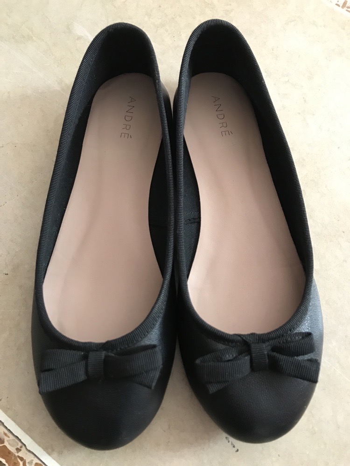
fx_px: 377
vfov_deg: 63.4
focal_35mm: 28
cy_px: 233
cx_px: 175
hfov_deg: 49.7
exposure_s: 1/17
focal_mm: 3.99
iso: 80
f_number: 1.8
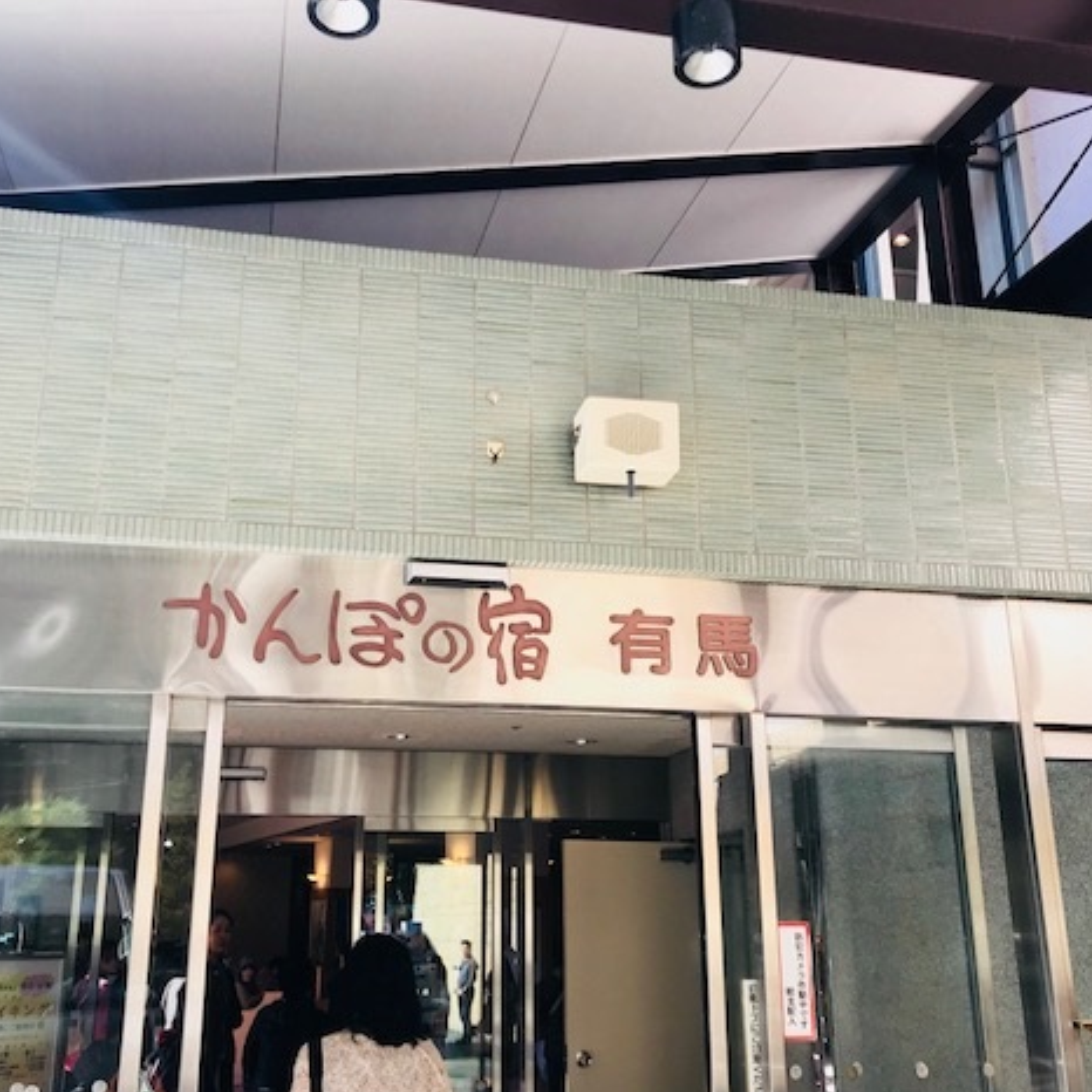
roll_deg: +1.5
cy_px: 560
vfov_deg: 48.4
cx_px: 506
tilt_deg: +18.1
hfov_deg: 48.4
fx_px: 1213
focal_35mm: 34
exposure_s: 1/388
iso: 20
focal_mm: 3.99
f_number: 1.8
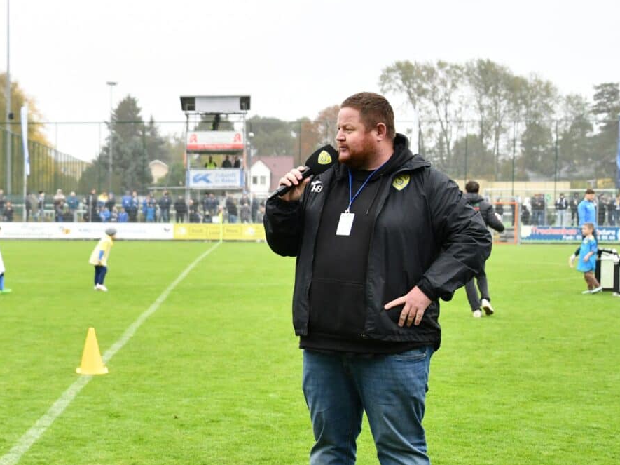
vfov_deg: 21.3
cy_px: 257
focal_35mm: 69
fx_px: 1235
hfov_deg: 26.6
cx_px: -1
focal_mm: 31
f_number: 2.8
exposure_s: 1/1000
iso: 1000
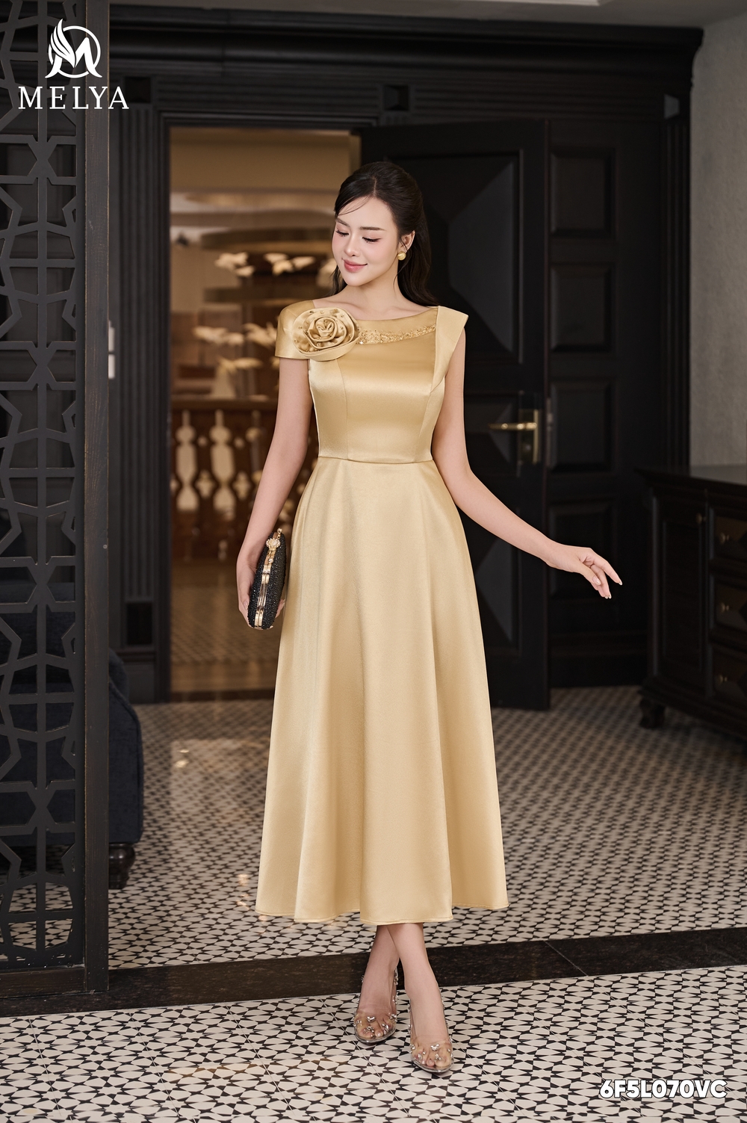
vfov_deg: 30.5
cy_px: 562
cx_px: 374
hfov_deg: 20.6
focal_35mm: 66
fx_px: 2057
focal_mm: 66
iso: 400
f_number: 3.2
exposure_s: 1/200
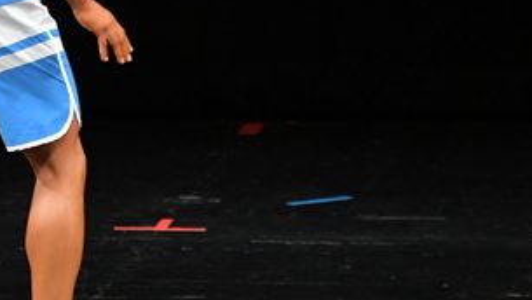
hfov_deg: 2.7
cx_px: -38
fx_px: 11264
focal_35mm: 798
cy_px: -17
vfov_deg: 1.5
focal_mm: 200
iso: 3200
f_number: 5.6
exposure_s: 1/400
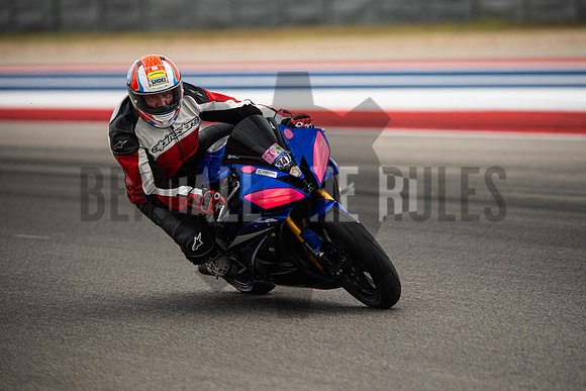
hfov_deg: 6.9
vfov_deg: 4.6
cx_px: 293
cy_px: 196
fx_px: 4884
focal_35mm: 300
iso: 500
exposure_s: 1/5000
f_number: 2
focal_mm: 200
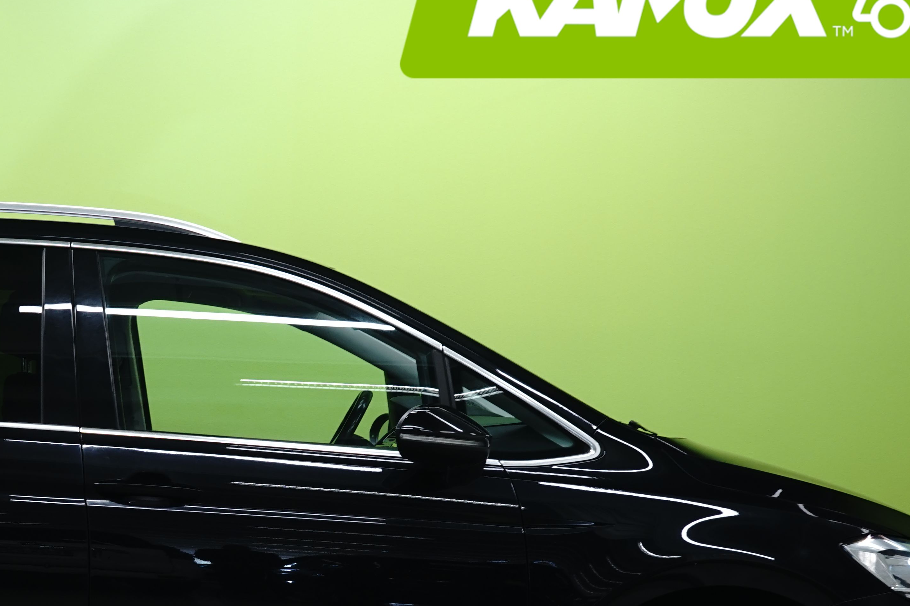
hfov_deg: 22.3
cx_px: 163
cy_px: 488
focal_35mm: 90
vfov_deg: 15.1
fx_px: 2275
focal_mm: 43
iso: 400
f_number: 8
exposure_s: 1/6
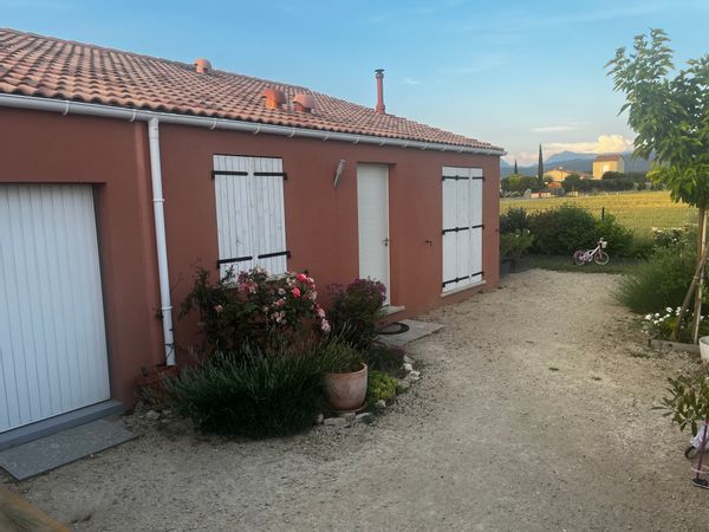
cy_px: 266
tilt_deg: -7.0
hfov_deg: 67.3
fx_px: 533
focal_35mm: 26
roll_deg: +1.3
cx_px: 354
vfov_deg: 53.1
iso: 50
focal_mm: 5.1
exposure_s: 1/425
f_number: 1.6
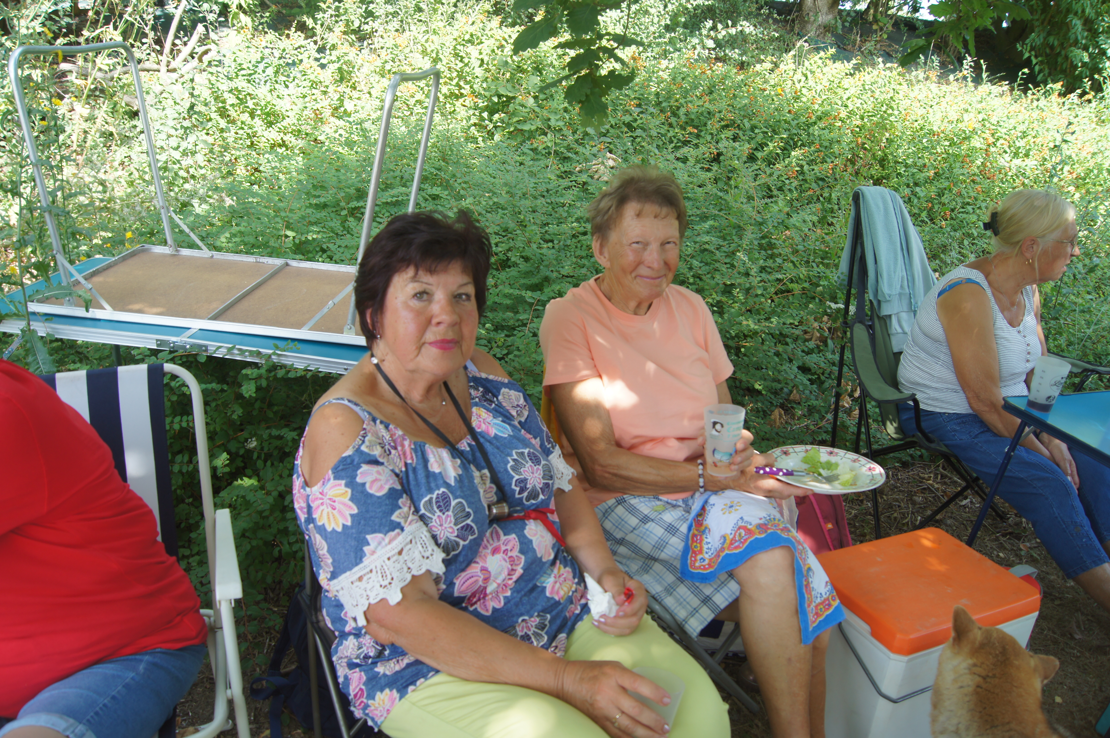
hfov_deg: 67.4
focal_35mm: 27
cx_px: 555
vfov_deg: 47.8
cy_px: 369
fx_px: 832
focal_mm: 18
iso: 100
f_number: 5
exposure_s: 1/60
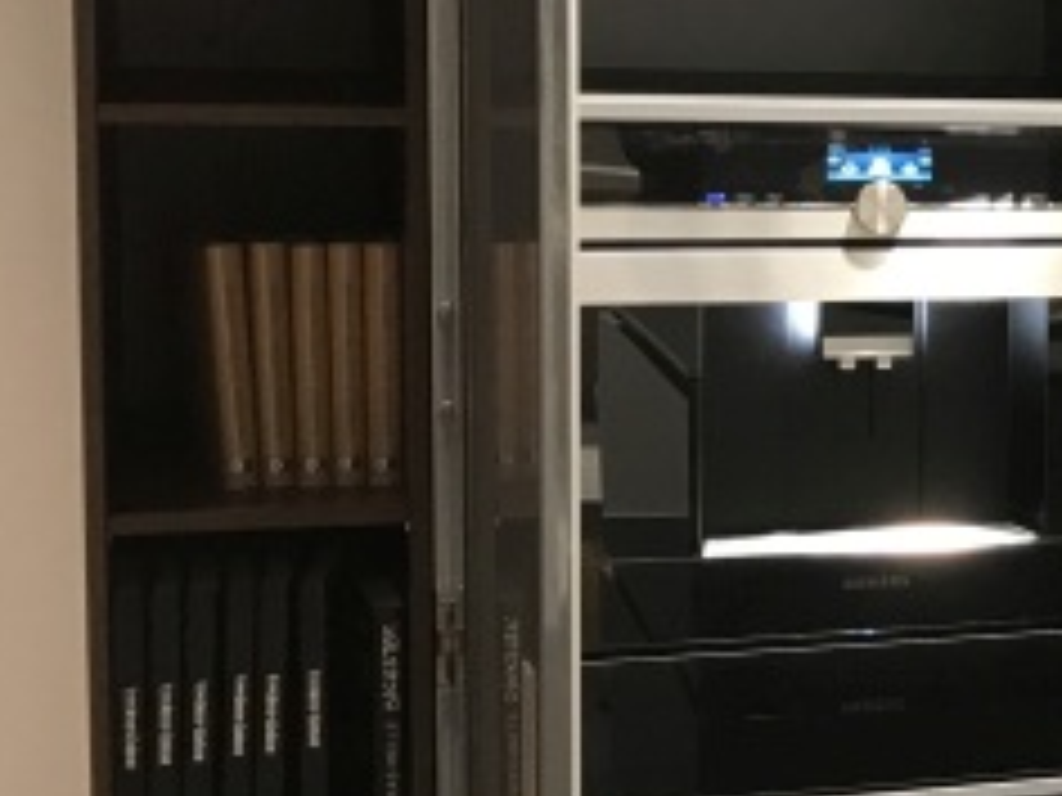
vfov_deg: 15.6
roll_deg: -0.5
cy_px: 337
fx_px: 2915
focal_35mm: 95
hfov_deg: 18.5
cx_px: 1552
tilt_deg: -6.5
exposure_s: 1/17
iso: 40
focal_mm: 3.99
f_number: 1.8
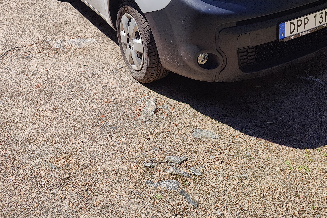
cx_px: 186
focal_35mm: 42
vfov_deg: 27.5
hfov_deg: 46.3
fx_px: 381
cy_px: -52
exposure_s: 1/2764
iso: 50
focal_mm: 6.06
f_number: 1.8
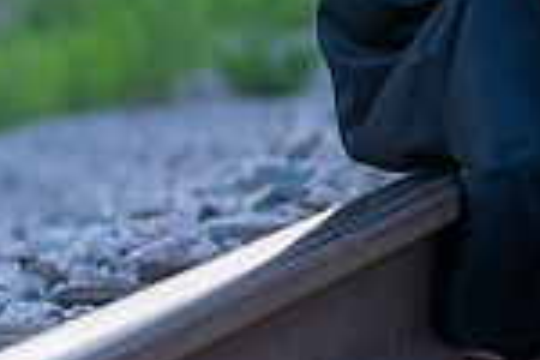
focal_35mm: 391
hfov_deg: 5.2
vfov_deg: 3.5
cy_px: -185
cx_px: 738
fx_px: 5865
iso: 1000
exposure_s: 1/320
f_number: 3.5
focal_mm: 101
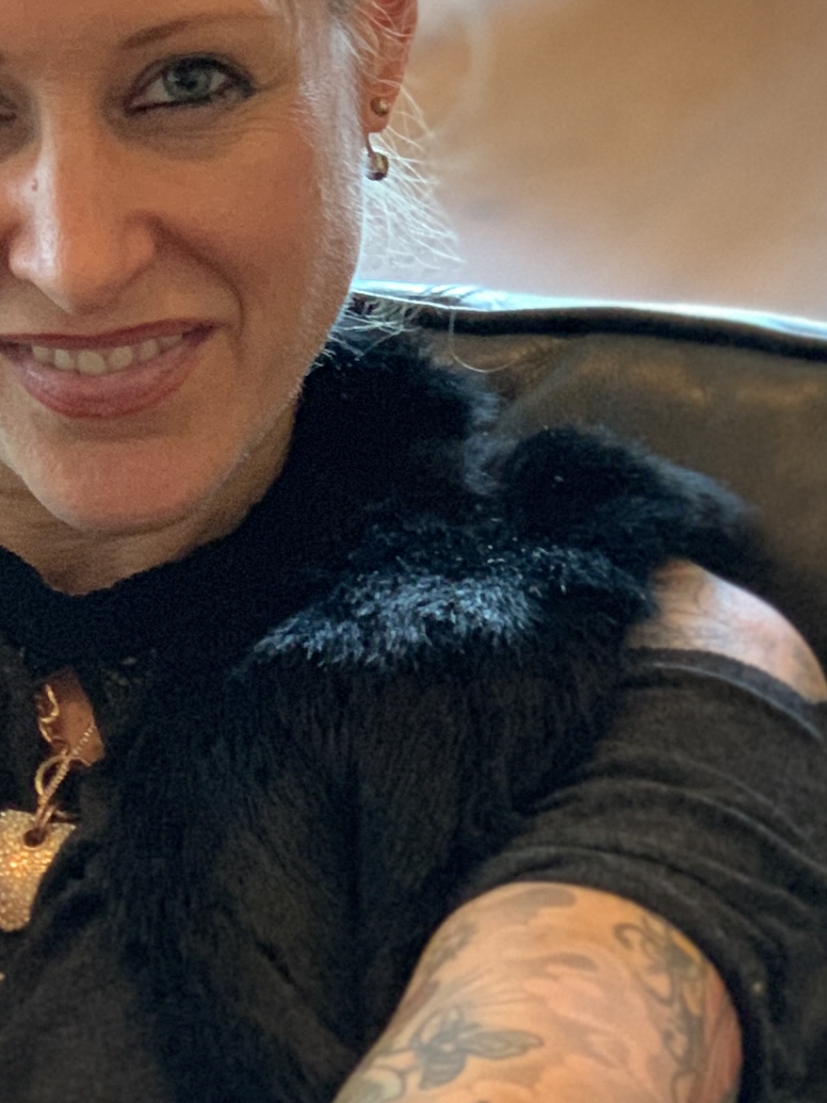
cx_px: 123
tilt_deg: -25.0
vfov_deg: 11.0
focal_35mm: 179
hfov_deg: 8.3
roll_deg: +1.4
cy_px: 1062
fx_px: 5703
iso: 320
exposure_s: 1/40
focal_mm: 6
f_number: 2.4
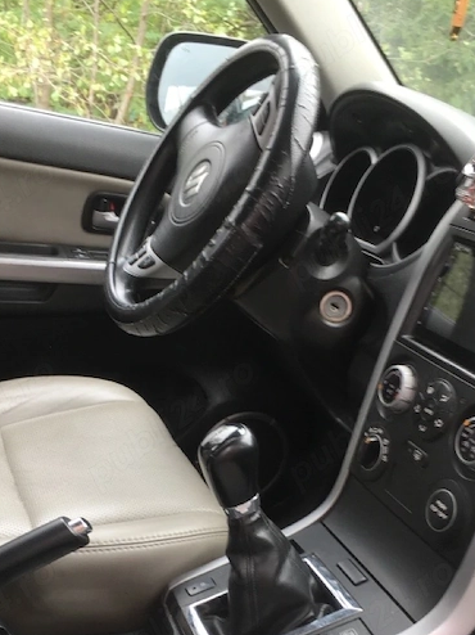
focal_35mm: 47
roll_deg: -13.0
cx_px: 222
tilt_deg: -22.4
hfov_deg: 30.8
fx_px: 861
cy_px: 454
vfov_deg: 39.6
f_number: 2.2
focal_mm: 4.15
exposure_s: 1/50
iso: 25
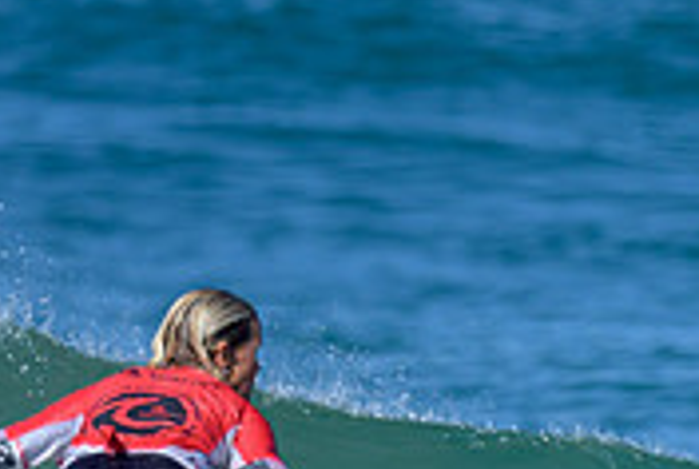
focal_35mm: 3615
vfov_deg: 0.4
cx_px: 331
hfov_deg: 0.6
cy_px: 438
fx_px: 70309
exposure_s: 1/2000
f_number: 6.3
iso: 320
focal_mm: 800
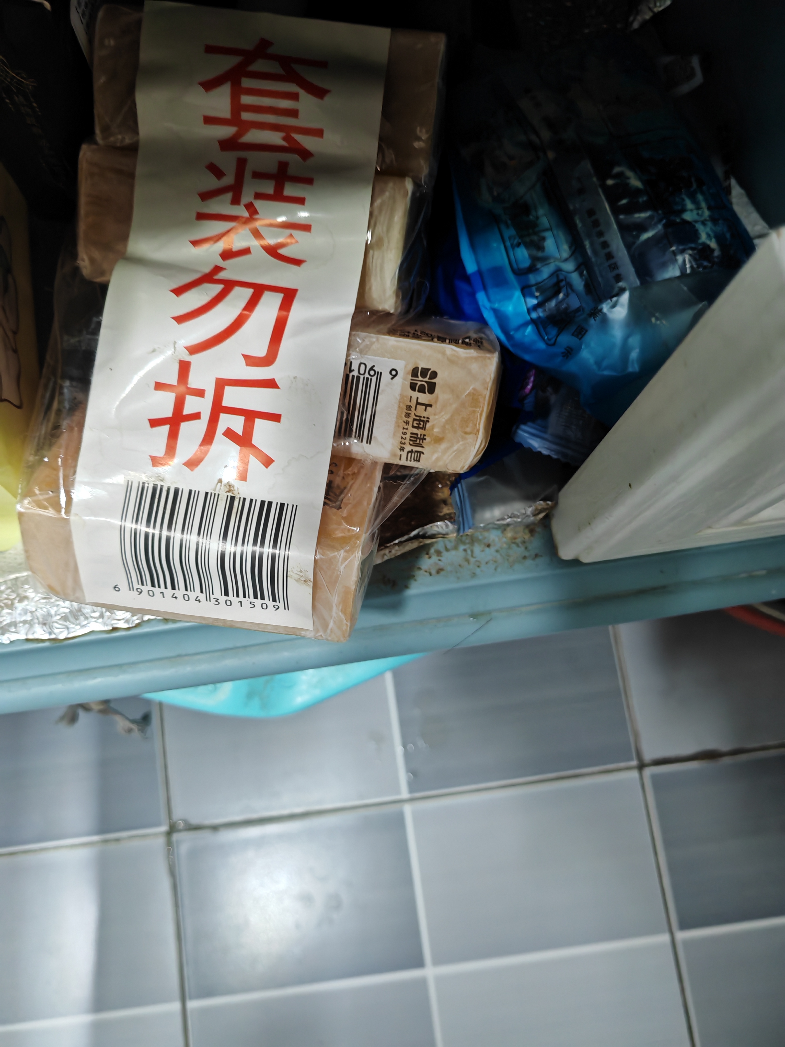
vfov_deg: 65.3
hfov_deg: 51.4
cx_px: 392
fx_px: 816
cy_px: 524
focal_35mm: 27
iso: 1000
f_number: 1.95
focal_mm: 5.52
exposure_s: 1/30
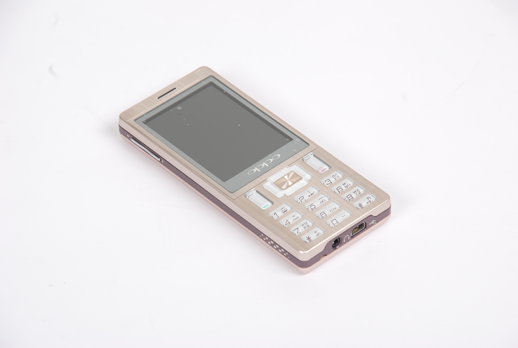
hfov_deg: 10.1
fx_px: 2920
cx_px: 259
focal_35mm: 202
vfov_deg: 6.8
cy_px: 174
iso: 100
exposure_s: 1/125
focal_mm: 135
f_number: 13
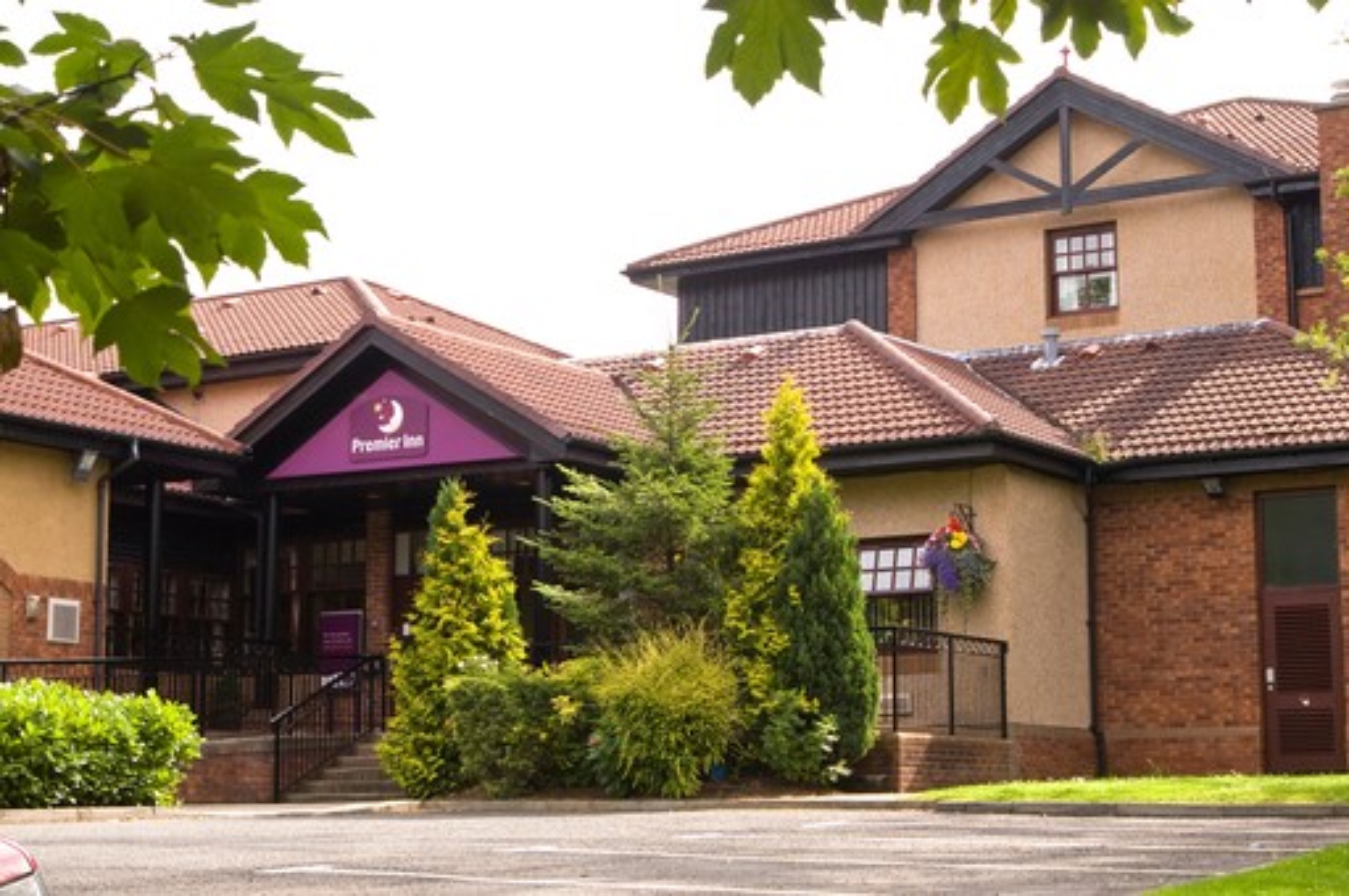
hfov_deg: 28.1
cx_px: 674
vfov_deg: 18.9
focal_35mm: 72
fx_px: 2695
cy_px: 448
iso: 400
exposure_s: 1/100
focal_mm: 48
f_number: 11
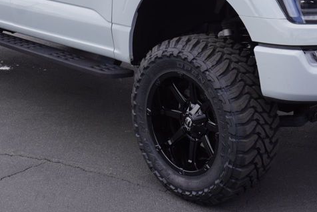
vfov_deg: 18.9
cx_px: 181
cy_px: 19
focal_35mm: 71
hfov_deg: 28.4
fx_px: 626
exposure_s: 1/125
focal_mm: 22
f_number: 9
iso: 100
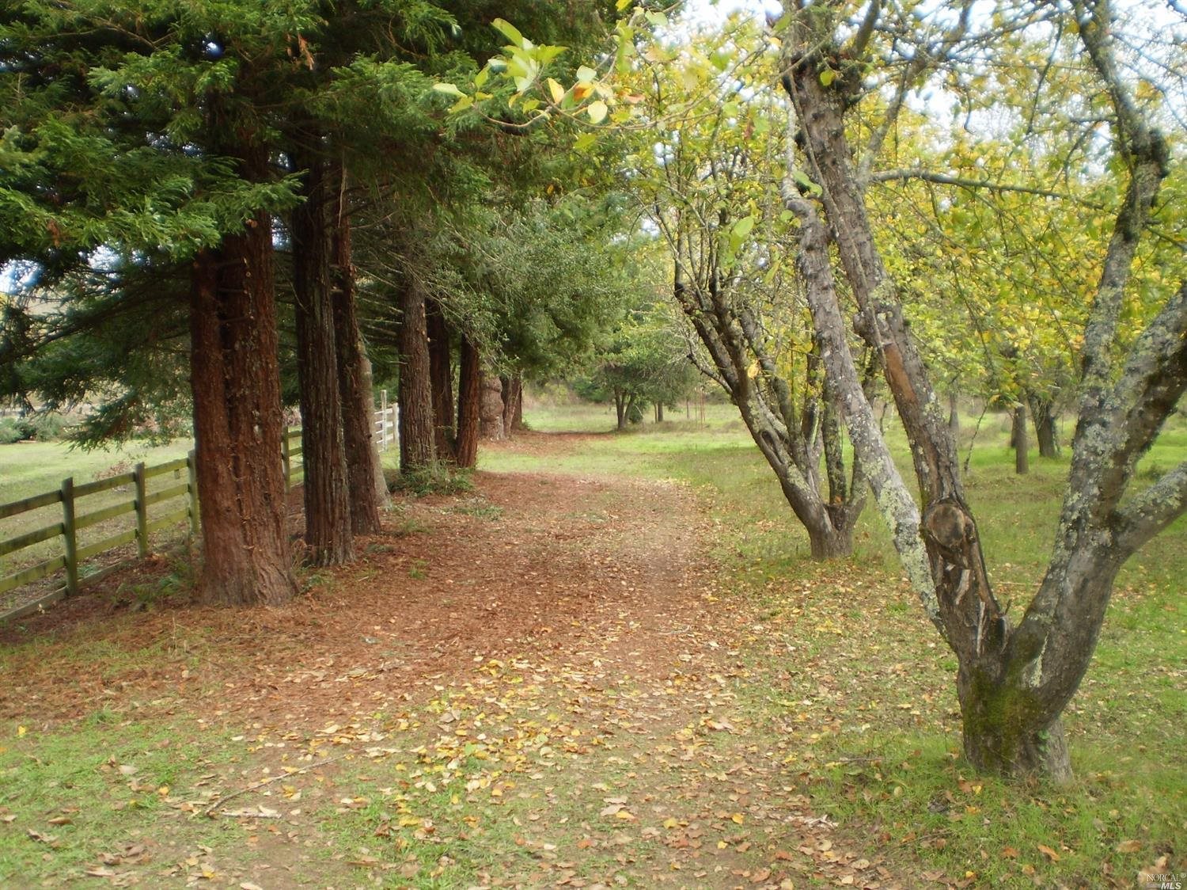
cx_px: 594
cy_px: 445
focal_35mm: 36
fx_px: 1234
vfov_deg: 39.6
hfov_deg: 51.4
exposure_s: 1/100
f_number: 3.1
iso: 64
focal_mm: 6.3
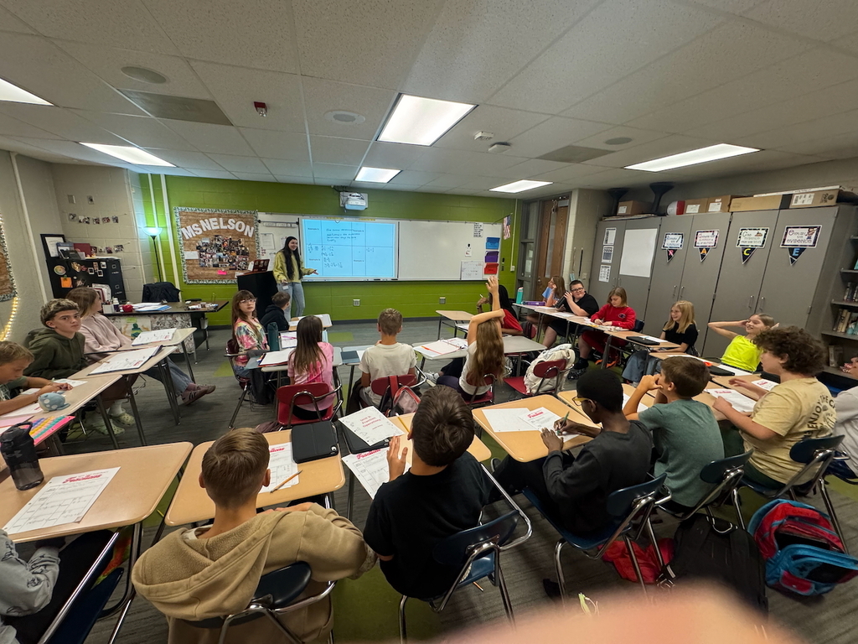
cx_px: 429
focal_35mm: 14
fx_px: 347
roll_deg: -1.0
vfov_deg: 85.7
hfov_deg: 102.1
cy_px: 322
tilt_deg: -13.3
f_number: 2.2
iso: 320
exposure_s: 1/120
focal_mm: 2.22
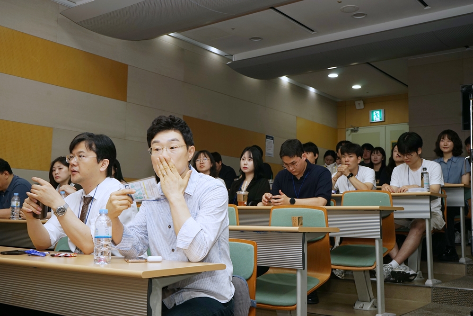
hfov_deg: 49.5
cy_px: 158
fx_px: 512
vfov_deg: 34.2
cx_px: 236
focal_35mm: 39
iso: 400
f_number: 8
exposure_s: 1/100
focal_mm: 39
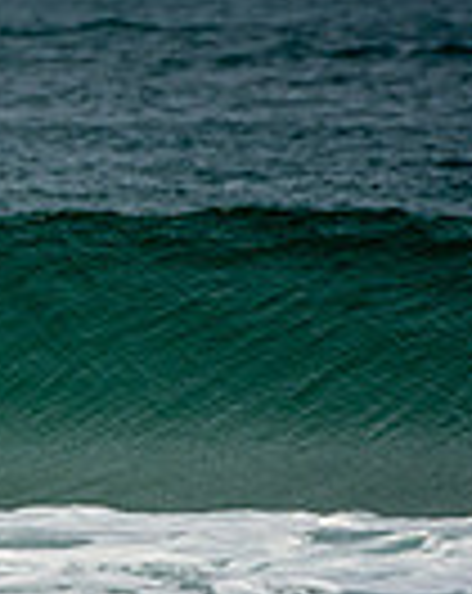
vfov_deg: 1.6
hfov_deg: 1.2
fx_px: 21746
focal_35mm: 1241
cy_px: 461
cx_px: -746
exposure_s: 1/1600
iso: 200
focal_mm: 200
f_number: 5.6
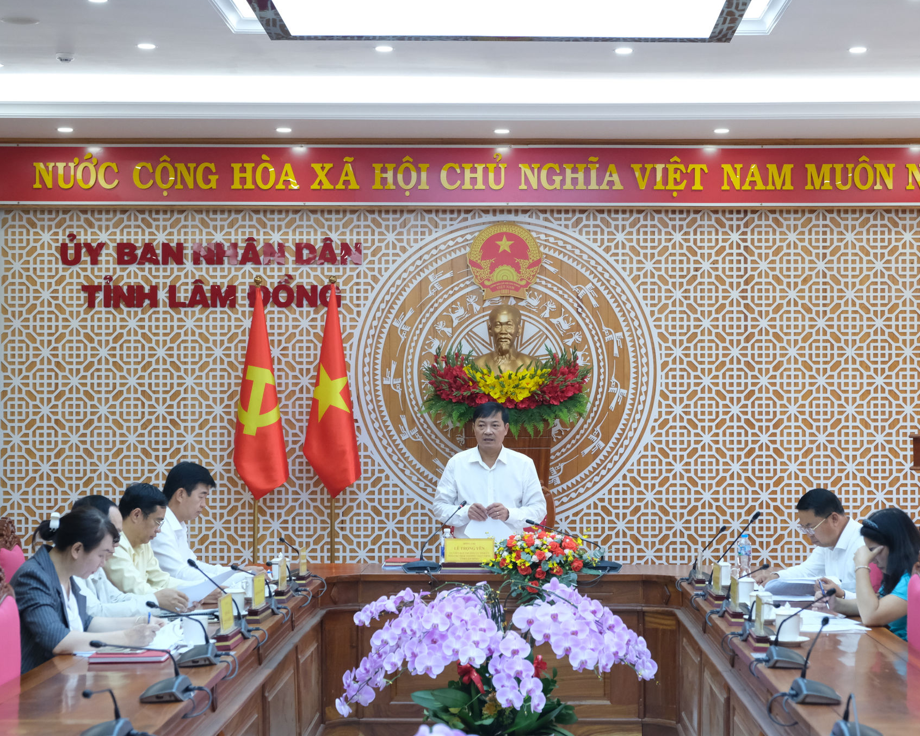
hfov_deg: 25.4
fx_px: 2042
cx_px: 517
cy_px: 367
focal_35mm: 75
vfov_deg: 20.4
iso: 3200
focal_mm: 44.1
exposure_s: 1/400
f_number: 4
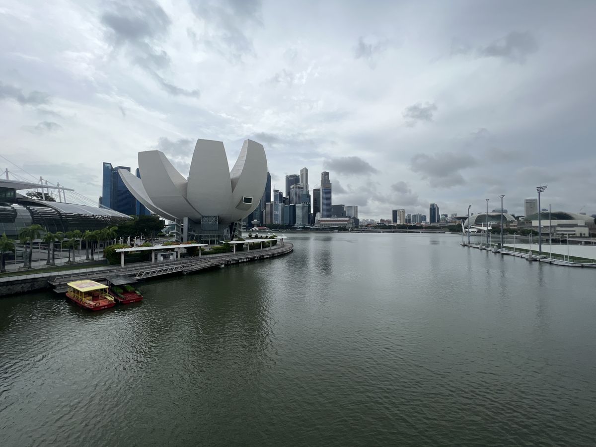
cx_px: 298
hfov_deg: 106.2
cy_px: 224
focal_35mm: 13
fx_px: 224
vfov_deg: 89.9
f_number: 1.8
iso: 32
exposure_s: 1/2732
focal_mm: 1.57
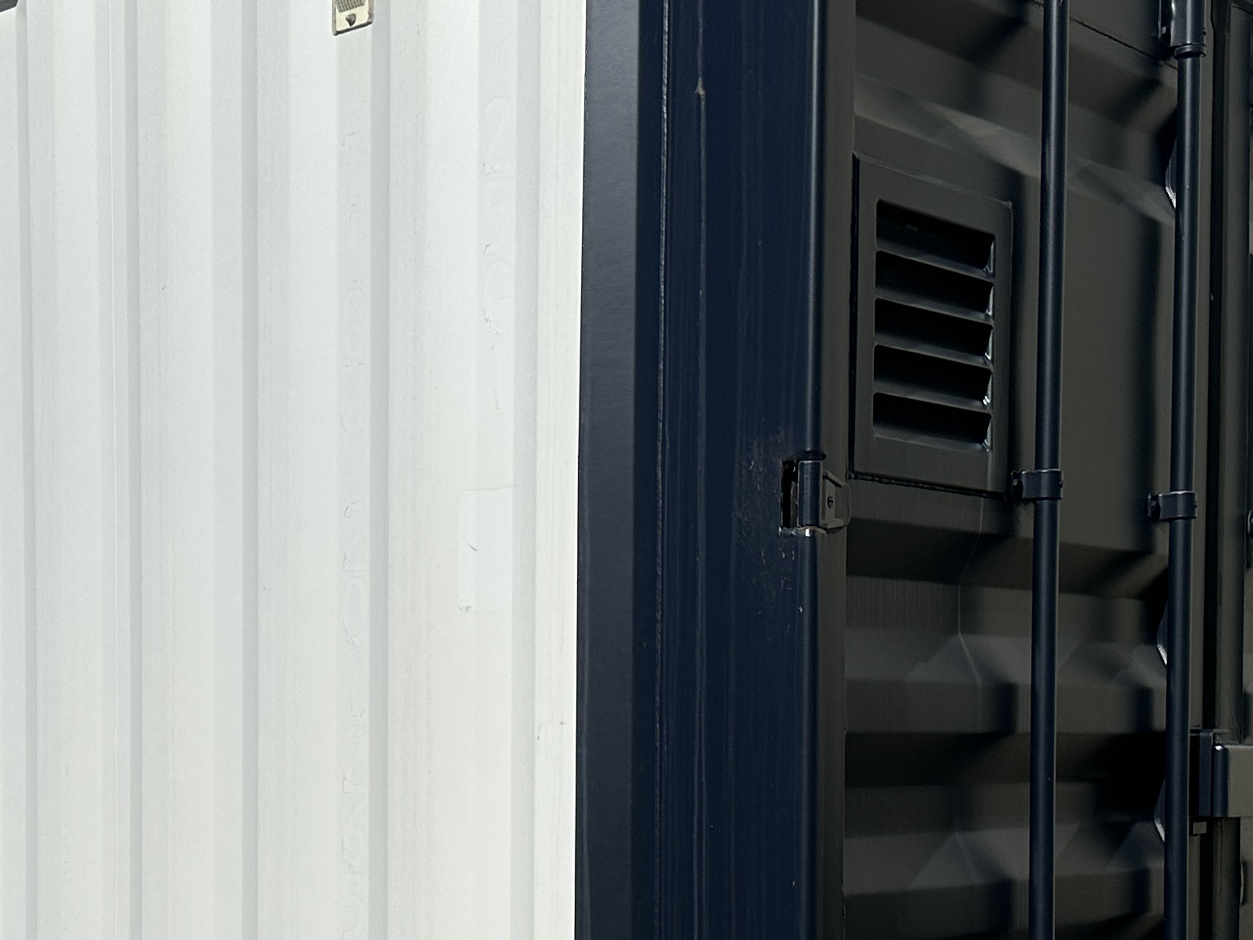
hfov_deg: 30.9
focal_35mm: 62
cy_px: 802
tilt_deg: -1.9
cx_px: 404
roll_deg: -1.2
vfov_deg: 23.2
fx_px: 2244
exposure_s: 1/18519
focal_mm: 6.86
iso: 80
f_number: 1.78
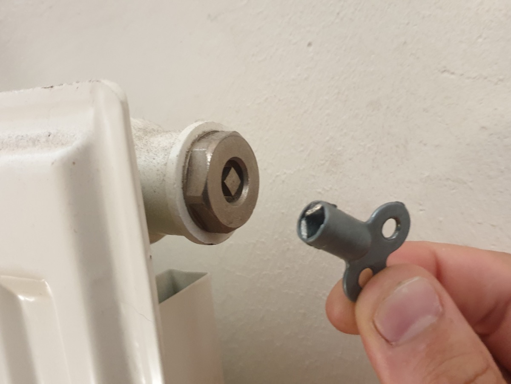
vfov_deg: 53.1
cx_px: 256
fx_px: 384
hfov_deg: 67.3
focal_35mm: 26
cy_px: 192
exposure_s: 1/32
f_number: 1.5
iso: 250
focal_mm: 4.3
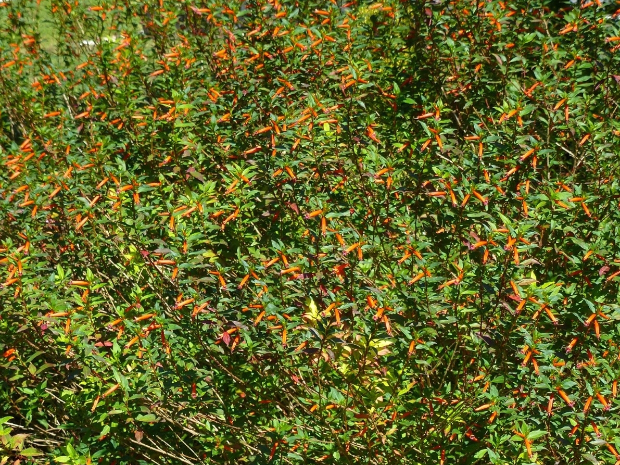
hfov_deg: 15.3
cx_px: 308
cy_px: 361
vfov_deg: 11.5
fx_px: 2310
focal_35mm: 129
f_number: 5
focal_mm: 17.3
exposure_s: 1/400
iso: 100
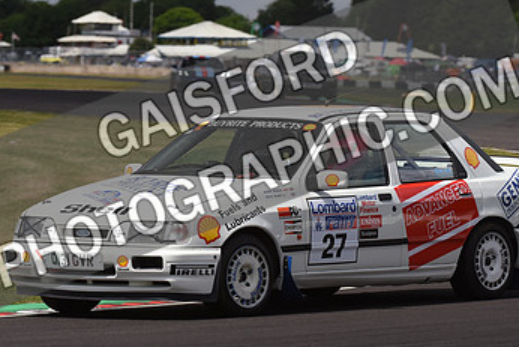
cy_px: 133
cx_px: 242
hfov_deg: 6.1
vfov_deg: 4.1
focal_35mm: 335
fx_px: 4831
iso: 800
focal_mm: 200
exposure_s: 1/1000
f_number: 8
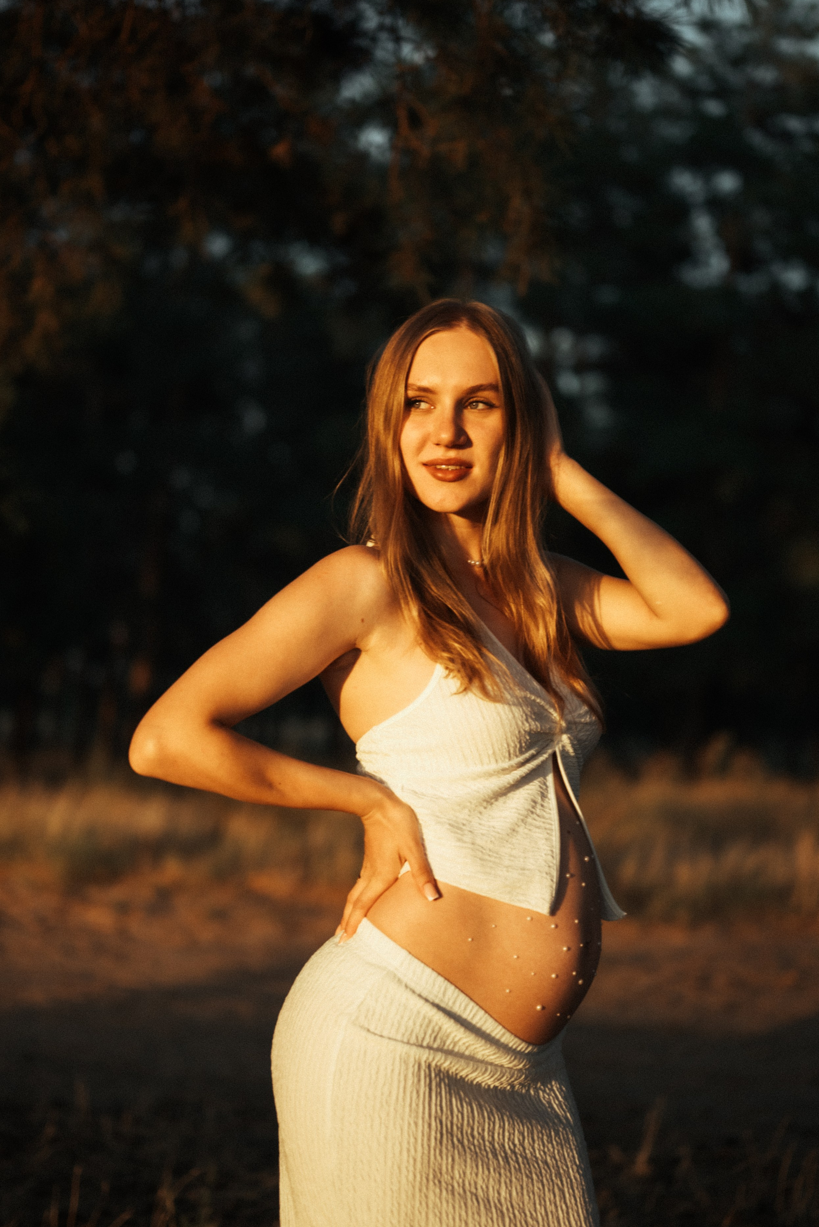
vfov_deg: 36.2
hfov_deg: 24.6
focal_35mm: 55
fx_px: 1875
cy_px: 616
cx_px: 413
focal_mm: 50
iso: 100
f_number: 1.8
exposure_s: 1/160
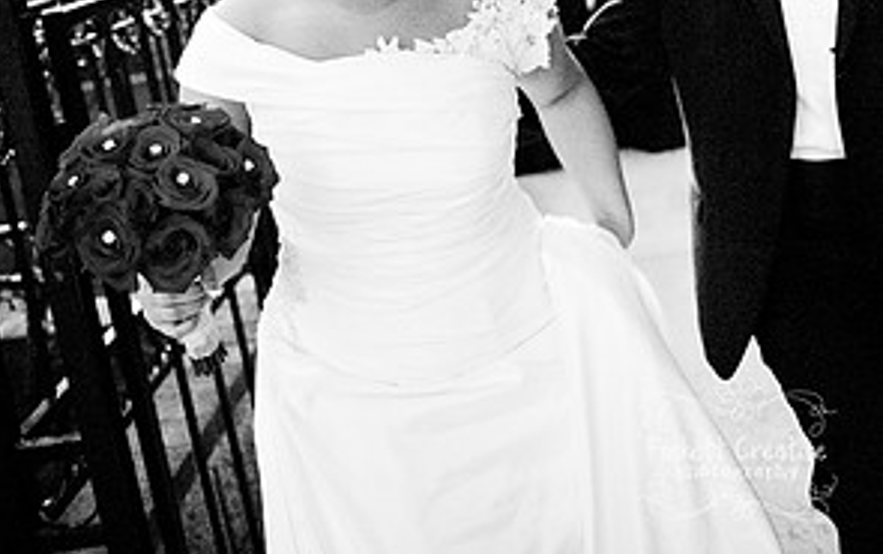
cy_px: -99
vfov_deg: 25.8
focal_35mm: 45
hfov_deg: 44.3
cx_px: 439
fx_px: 1084
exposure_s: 1/6400
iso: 200
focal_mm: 29
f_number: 2.8
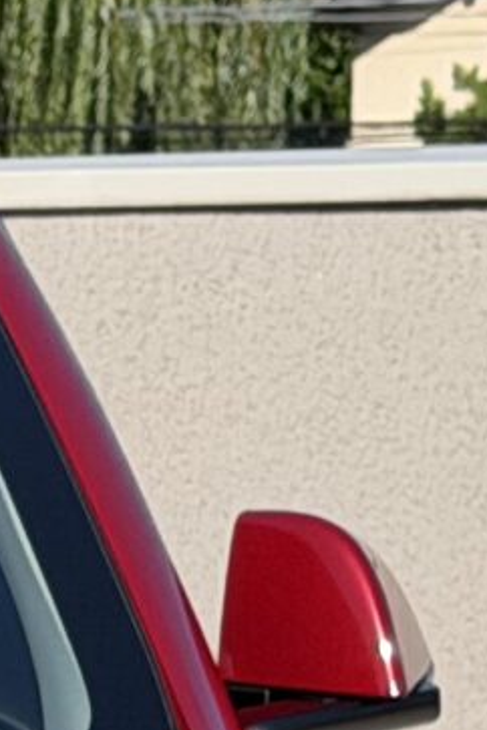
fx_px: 7142
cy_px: 1339
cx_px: -1014
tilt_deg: -10.8
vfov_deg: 5.7
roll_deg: +0.4
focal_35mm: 352
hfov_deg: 3.8
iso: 64
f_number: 1.78
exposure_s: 1/4329
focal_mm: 6.76
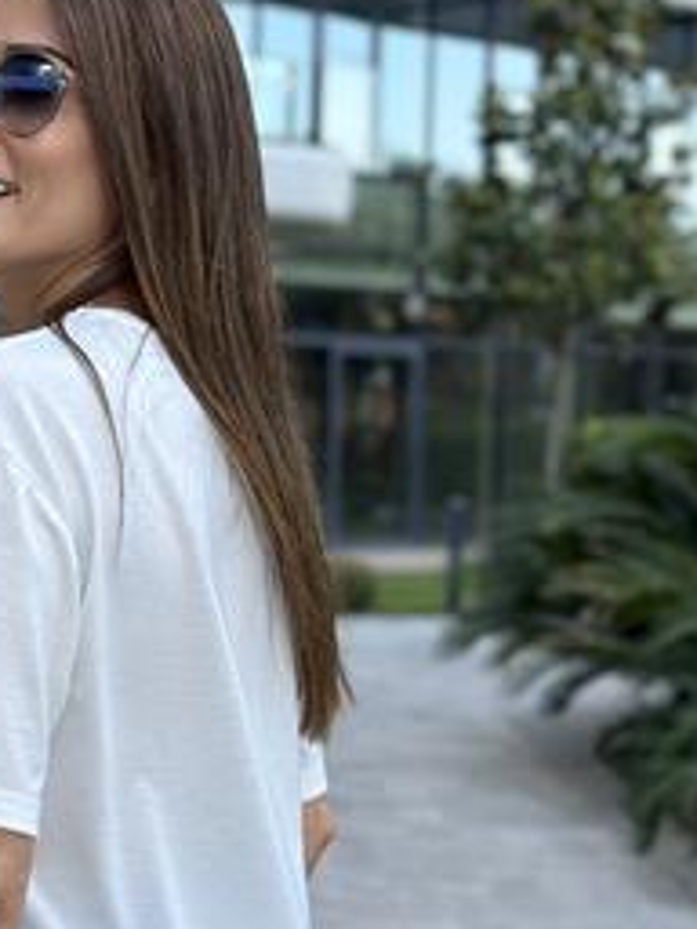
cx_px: 58
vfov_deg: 20.6
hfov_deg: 15.4
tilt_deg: -4.2
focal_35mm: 95
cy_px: 602
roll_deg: -1.6
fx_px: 2550
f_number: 1.78
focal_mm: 6.86
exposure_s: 1/437
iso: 80
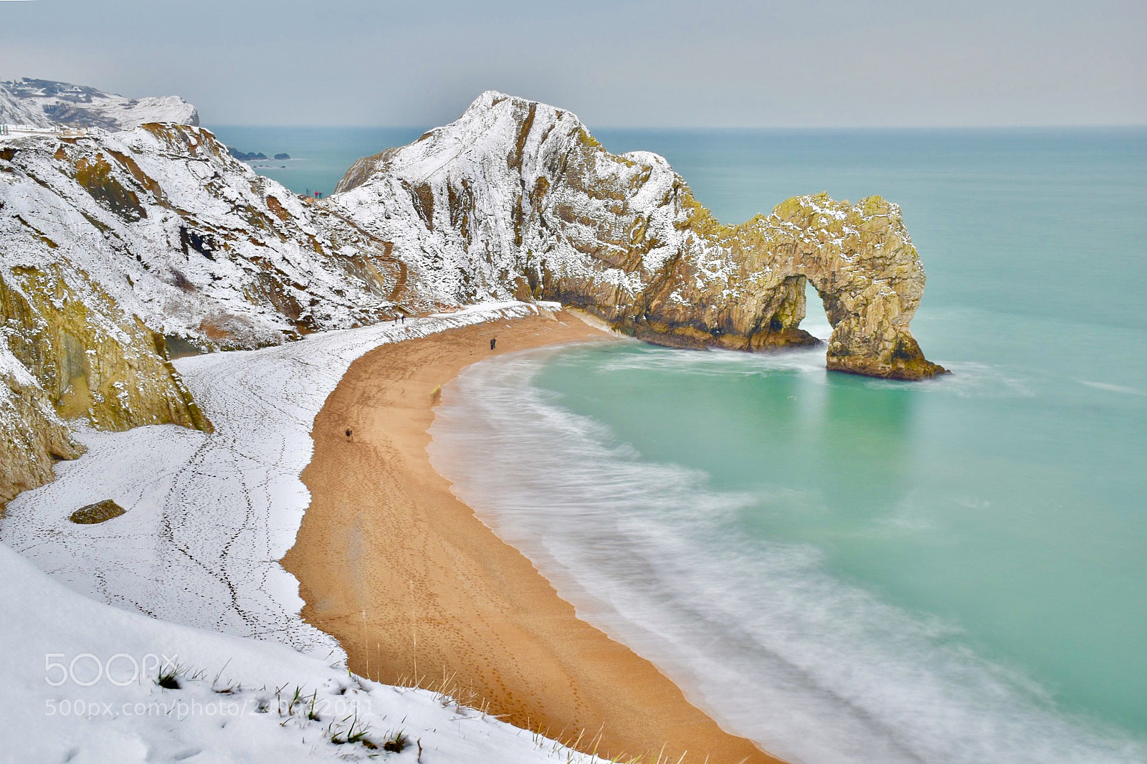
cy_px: 382
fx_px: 1290
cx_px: 574
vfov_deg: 33.0
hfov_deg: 47.9
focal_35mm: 40
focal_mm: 27
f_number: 8
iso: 100
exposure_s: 15
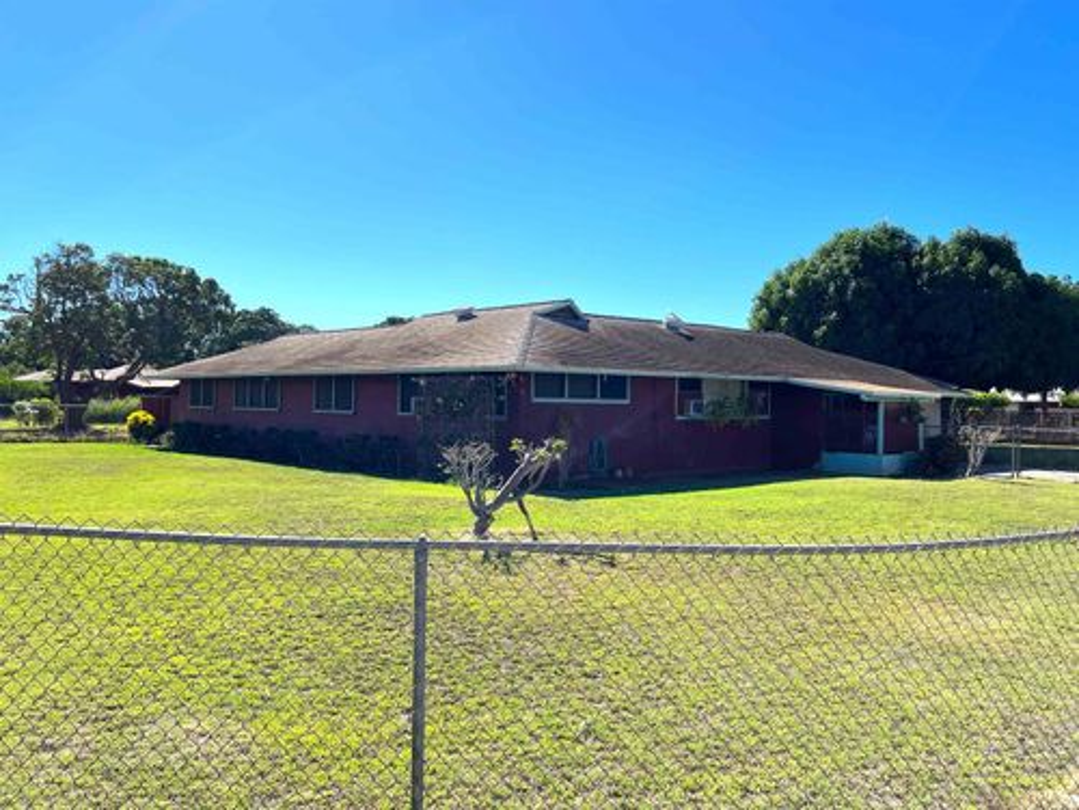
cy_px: 405
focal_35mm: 29
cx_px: 540
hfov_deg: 61.7
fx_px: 904
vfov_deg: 48.2
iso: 50
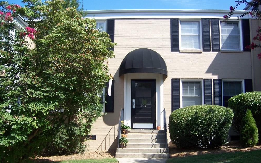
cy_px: 92
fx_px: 277
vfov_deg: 32.7
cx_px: 131
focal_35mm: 39
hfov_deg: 50.4
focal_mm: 6.2
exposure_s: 1/640
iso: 80
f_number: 2.8
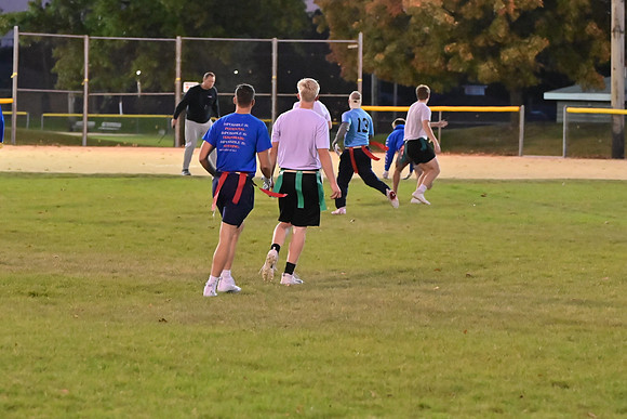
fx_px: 2735
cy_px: 210
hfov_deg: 13.1
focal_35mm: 157
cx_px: 314
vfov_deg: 8.7
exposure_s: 1/400
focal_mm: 105
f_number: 4
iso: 6400
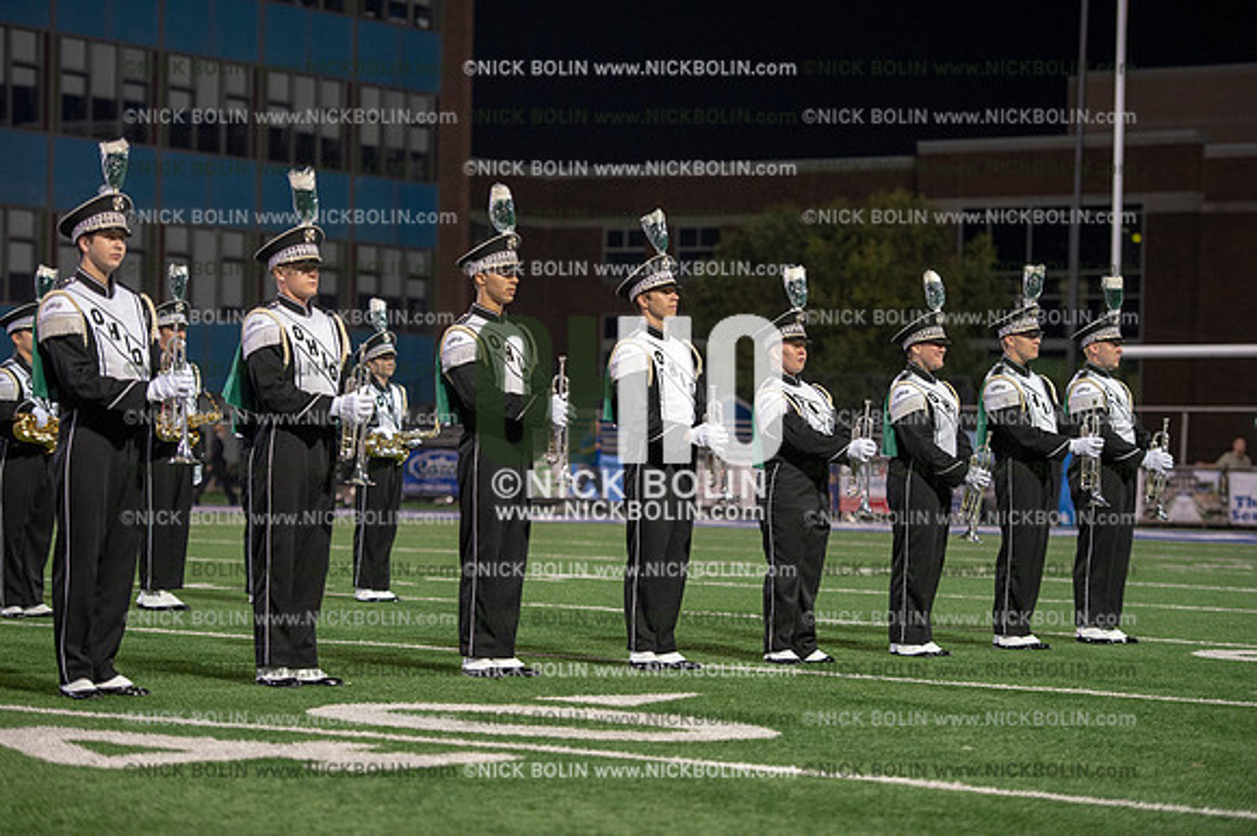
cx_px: 628
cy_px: 418
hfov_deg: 19.5
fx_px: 3664
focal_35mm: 105
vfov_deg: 13.0
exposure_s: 1/200
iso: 2500
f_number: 2.8
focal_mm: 105
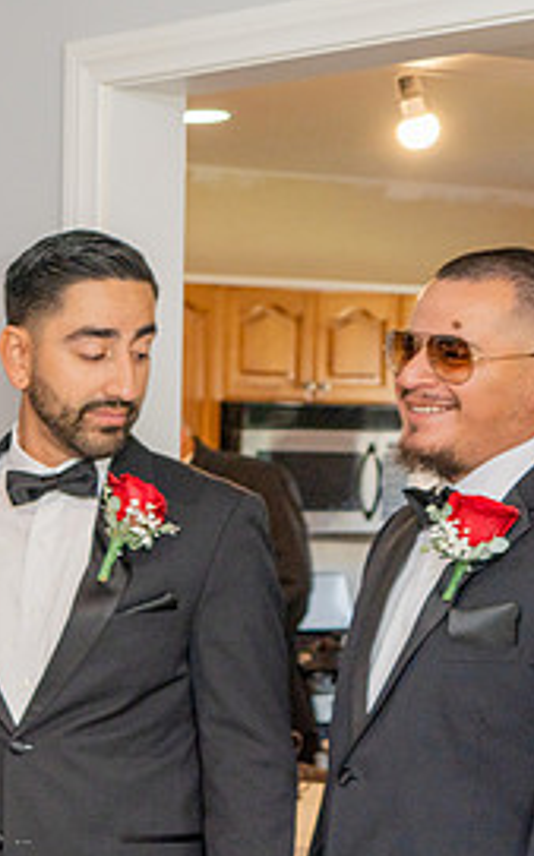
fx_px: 2519
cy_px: 626
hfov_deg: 11.0
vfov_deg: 19.2
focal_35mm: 108
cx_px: -550
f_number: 4.5
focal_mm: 41
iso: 640
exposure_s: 1/160
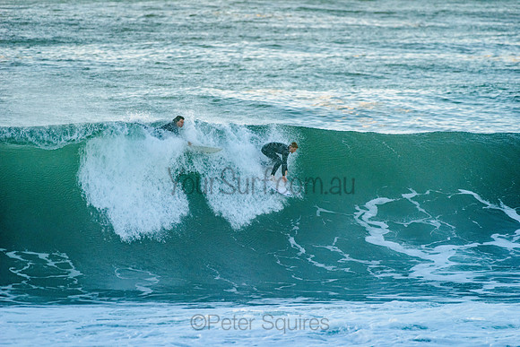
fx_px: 7224
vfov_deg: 2.8
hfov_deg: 4.1
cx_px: 260
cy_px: 174
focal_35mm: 500
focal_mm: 500
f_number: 5.6
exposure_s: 1/1600
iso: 800
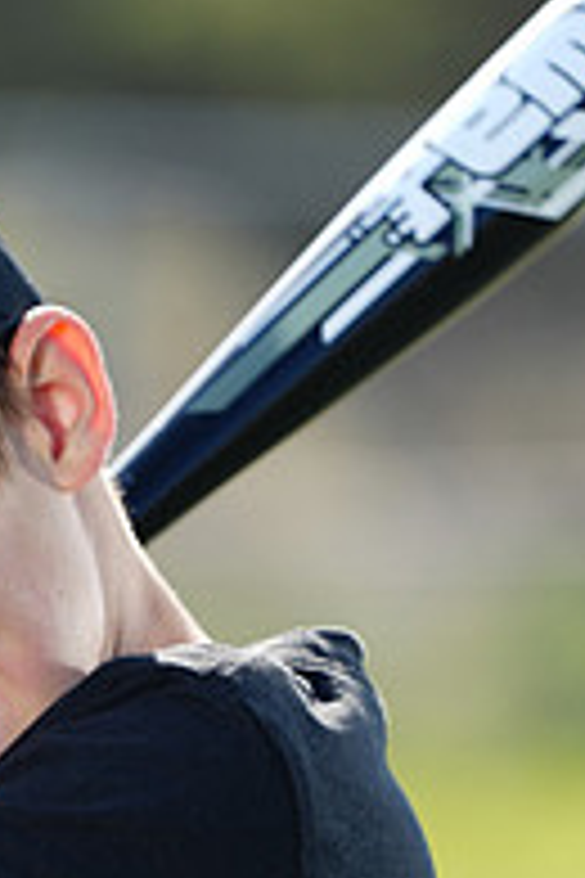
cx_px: -61
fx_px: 14526
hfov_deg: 2.3
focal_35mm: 596
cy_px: 959
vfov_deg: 3.5
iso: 64
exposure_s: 1/250
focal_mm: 200
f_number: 4.5
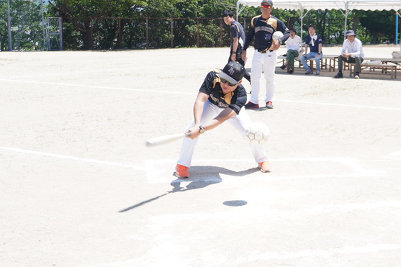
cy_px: 122
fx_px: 689
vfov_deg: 21.9
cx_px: 252
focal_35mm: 62
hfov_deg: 32.3
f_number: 5.6
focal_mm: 23
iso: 100
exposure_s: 1/250
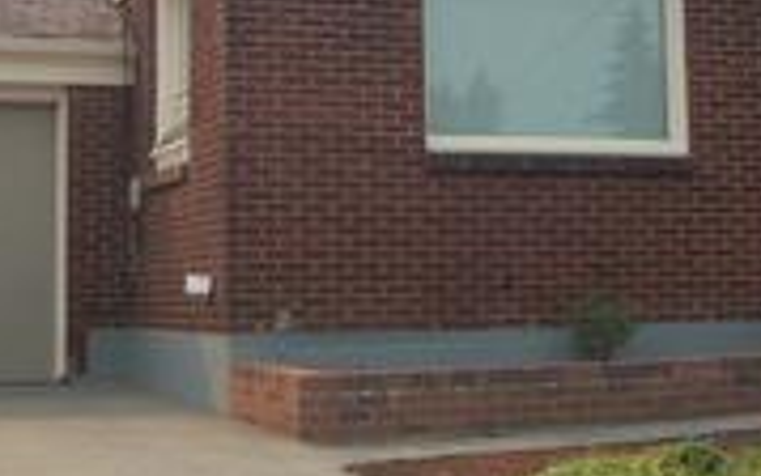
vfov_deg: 17.1
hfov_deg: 27.1
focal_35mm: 76
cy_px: 144
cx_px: 353
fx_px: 1577
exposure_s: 1/125
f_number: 8.8
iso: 80
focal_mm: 5.7
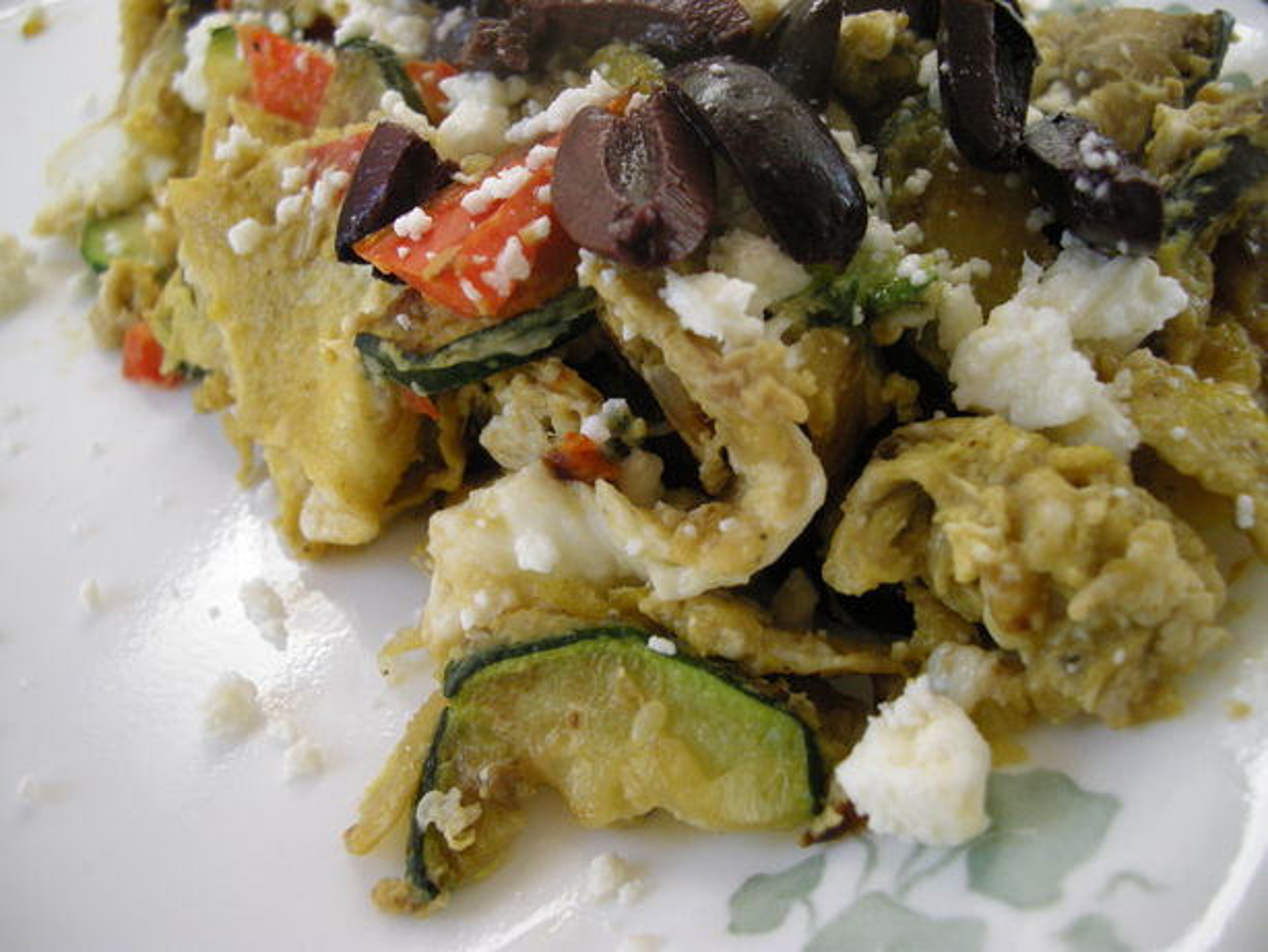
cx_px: 634
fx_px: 1356
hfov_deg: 50.1
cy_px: 476
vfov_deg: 38.7
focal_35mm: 37
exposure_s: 1/48.7
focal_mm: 7.9
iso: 260
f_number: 2.8
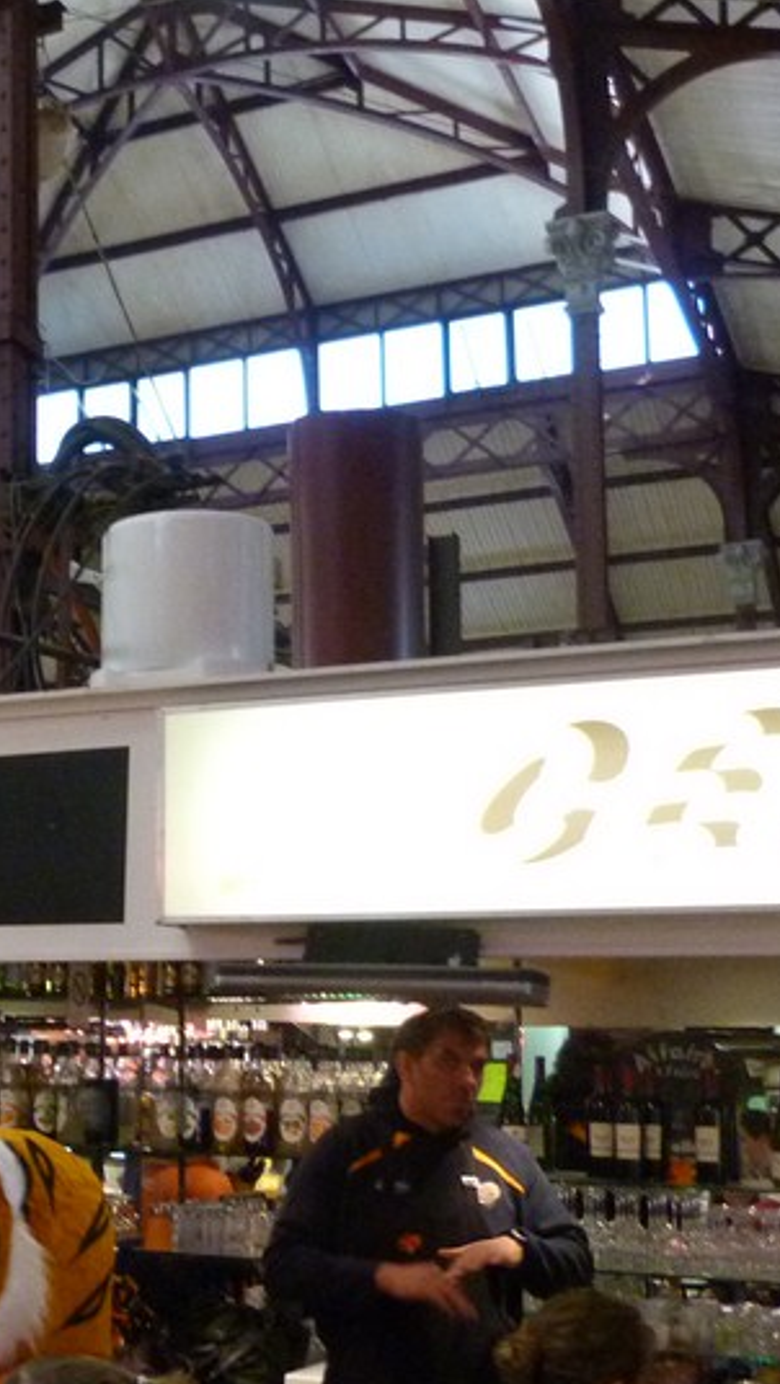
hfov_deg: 21.2
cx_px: -194
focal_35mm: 52
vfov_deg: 39.6
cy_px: 855
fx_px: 1910
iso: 400
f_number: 2.8
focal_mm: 4.5
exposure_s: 1/50
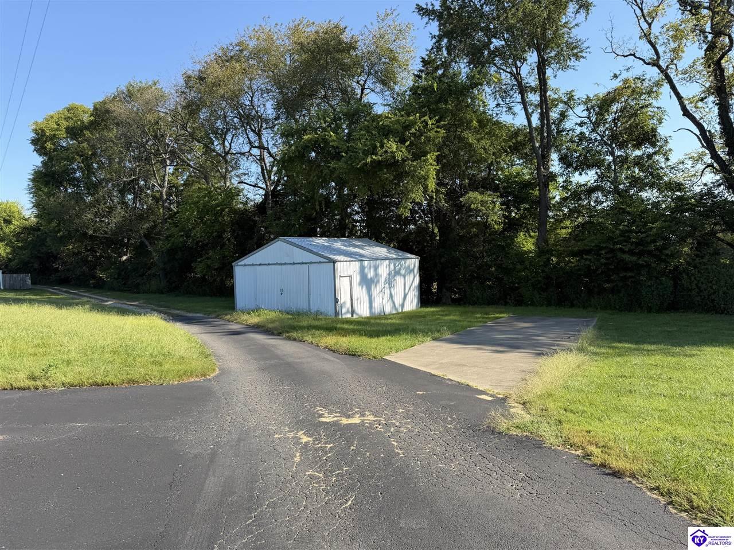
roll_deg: +1.2
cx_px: 367
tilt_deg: -7.2
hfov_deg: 71.6
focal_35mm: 24
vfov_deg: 56.8
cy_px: 275
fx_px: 509
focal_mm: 6.76
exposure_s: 1/1770
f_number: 1.78
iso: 80
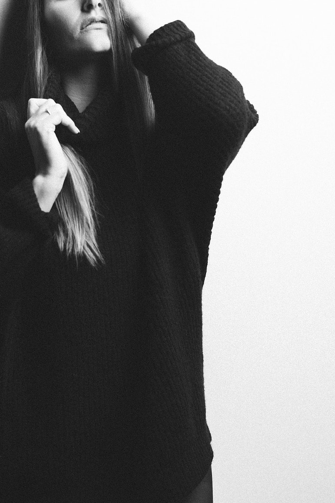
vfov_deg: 26.7
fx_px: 1062
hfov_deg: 17.9
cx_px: 110
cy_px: 258
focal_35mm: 76
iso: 320
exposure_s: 1/125
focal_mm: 55
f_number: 2.2
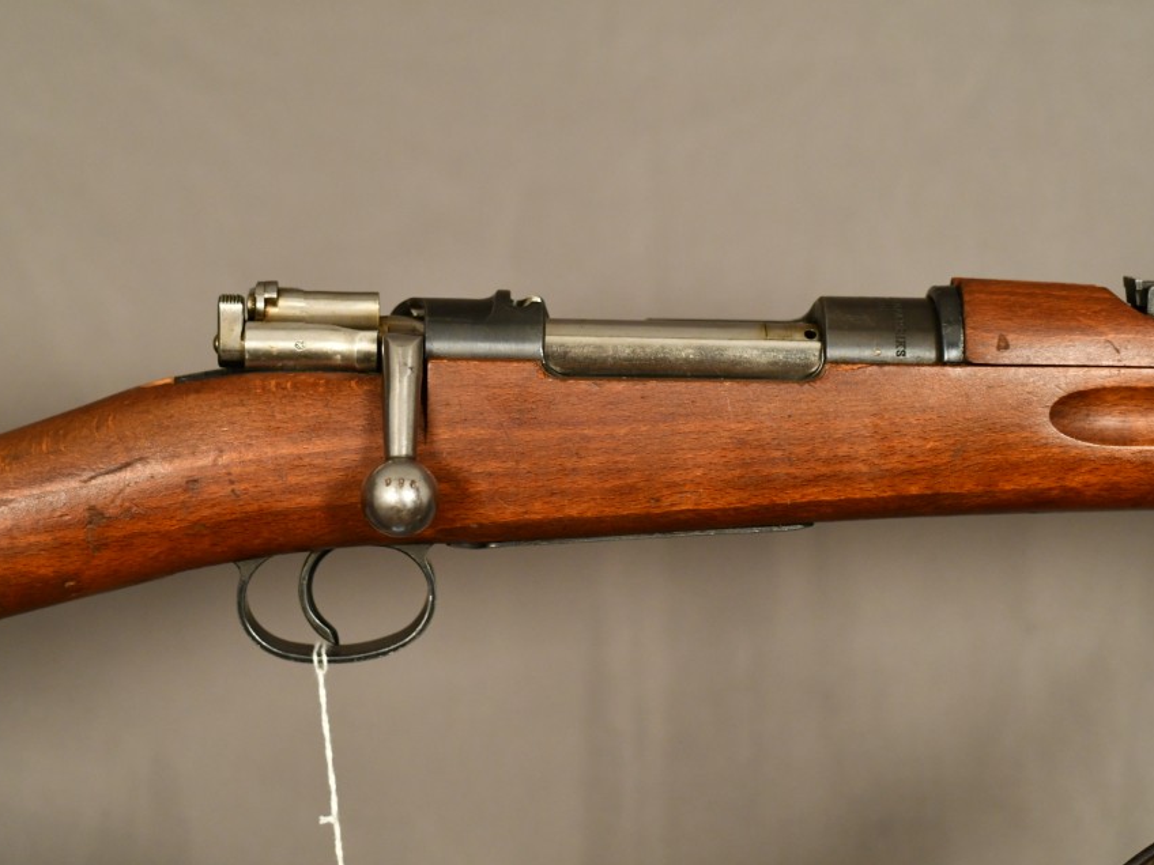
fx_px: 3267
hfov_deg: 20.0
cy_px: 432
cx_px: 554
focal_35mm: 98
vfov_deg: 15.1
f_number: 3.2
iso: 1800
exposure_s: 1/250
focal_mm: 60
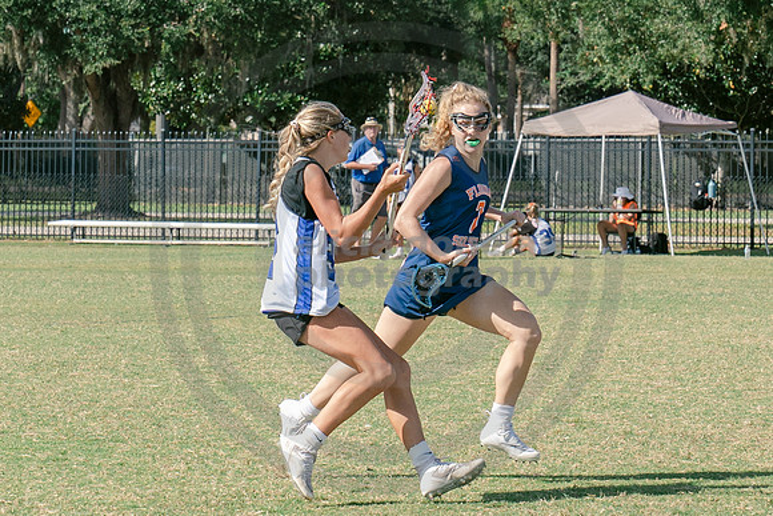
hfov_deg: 9.3
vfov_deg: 6.2
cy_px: 292
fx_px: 4766
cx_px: 385
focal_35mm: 222
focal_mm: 70
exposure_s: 1/1000
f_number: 5.6
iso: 250
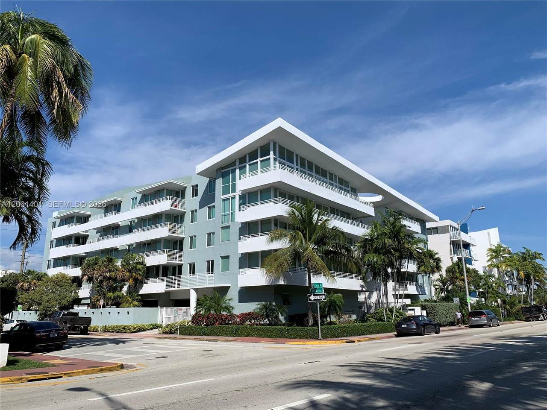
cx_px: 274
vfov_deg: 53.1
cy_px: 205
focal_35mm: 26
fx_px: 411
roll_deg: +0.9
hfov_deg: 67.3
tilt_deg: +13.5
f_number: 1.8
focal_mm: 4.25
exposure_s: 1/4098
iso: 25
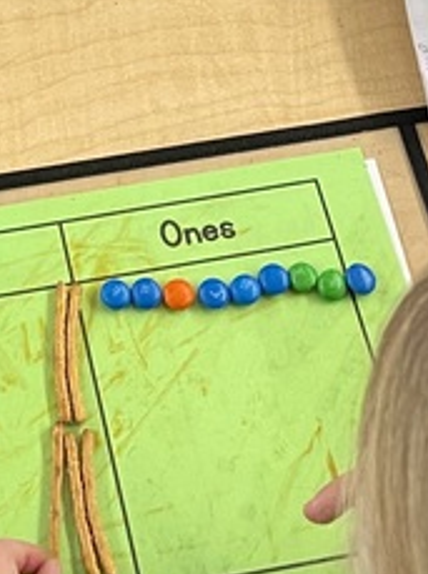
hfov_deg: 13.0
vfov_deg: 16.0
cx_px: -30
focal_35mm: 112
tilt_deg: -51.5
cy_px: -308
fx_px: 1852
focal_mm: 5.1
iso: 125
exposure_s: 1/60
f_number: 1.6
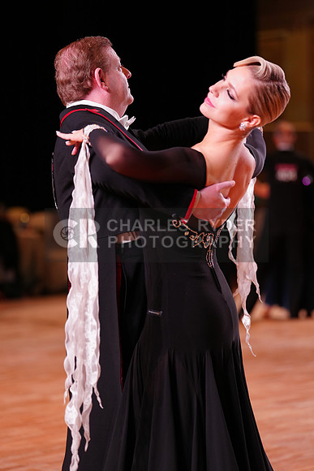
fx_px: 1543
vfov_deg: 17.3
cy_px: 236
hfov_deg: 11.6
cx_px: 157
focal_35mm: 118
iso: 800
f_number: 2.8
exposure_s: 1/250
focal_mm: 118
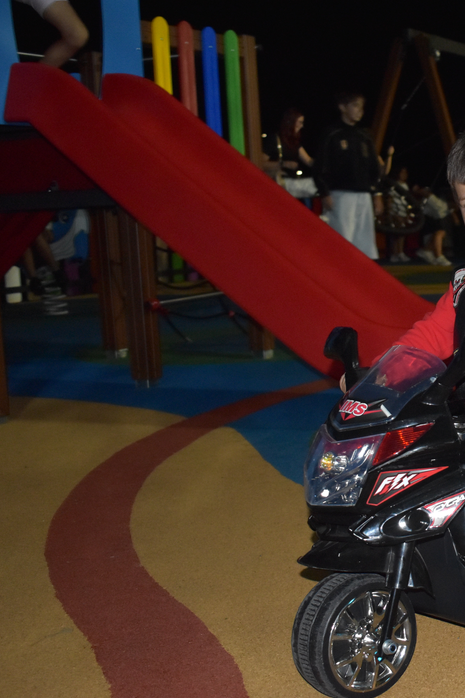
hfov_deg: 20.9
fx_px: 1196
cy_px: 348
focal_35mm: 62
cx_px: 519
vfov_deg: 32.5
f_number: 4
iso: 1600
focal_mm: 27
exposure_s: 1/60
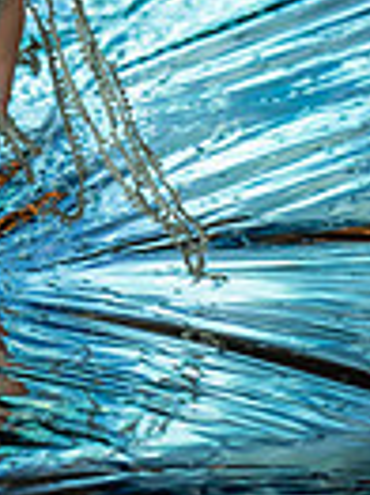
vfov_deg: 4.9
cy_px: -340
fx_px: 5667
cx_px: 11
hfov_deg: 3.7
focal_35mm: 397
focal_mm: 120
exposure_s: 1/500
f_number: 2.8
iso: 1600
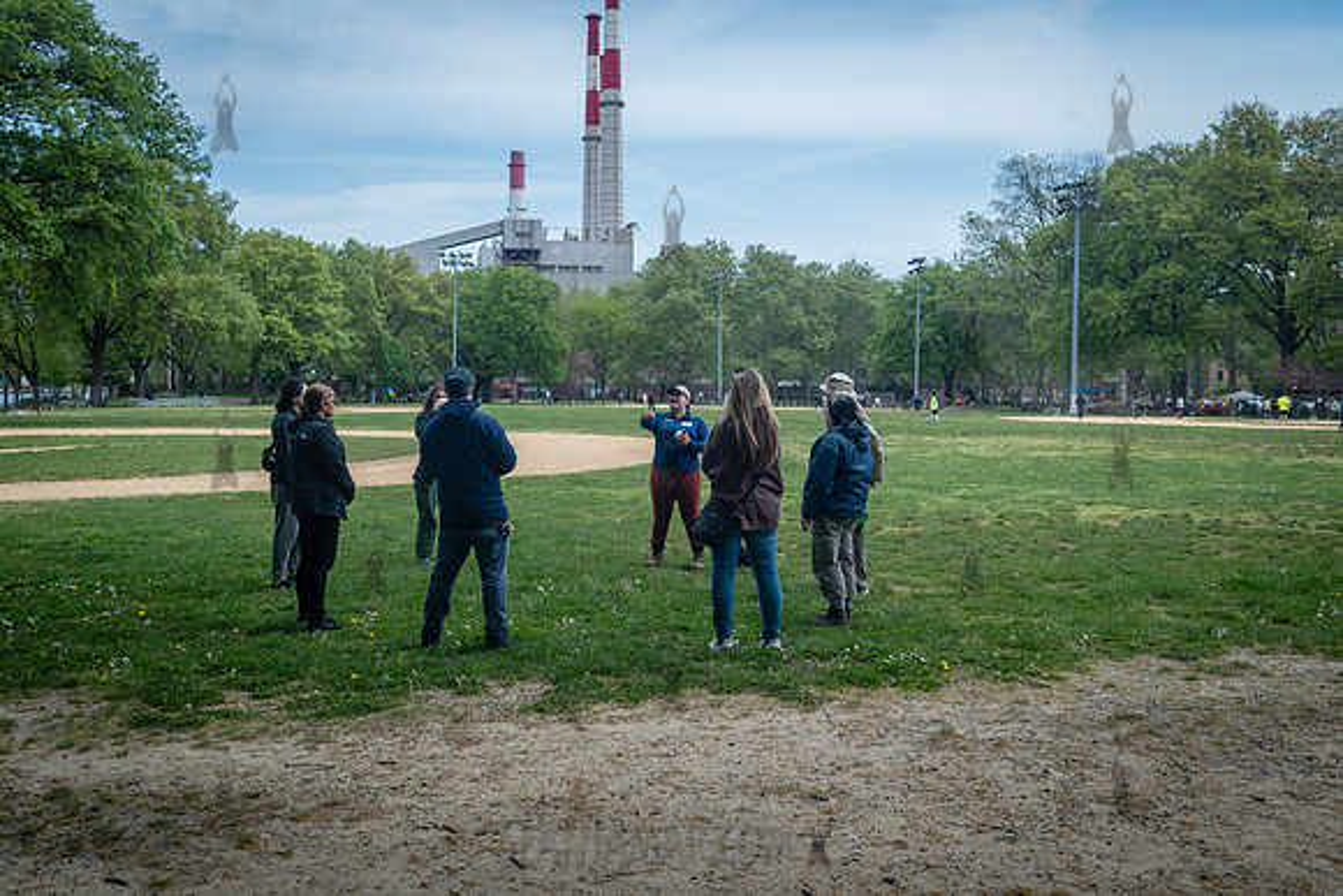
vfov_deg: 37.7
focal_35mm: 35
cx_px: 672
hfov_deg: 54.2
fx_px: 1312
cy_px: 448
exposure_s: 1/1000
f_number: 5
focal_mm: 35
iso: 200
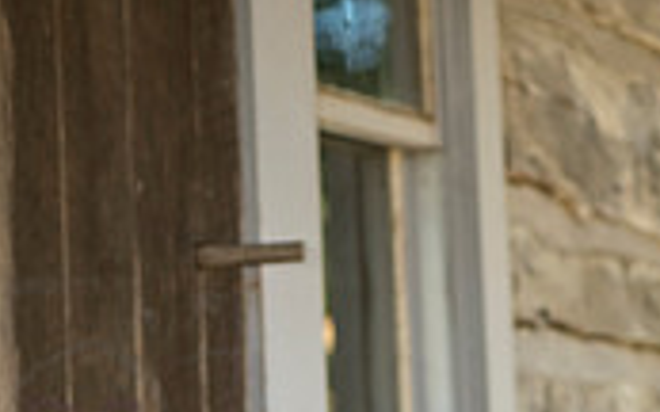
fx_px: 3812
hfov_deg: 9.9
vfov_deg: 6.0
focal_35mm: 212
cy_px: 786
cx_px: 99
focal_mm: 80
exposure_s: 1/320
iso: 400
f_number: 5
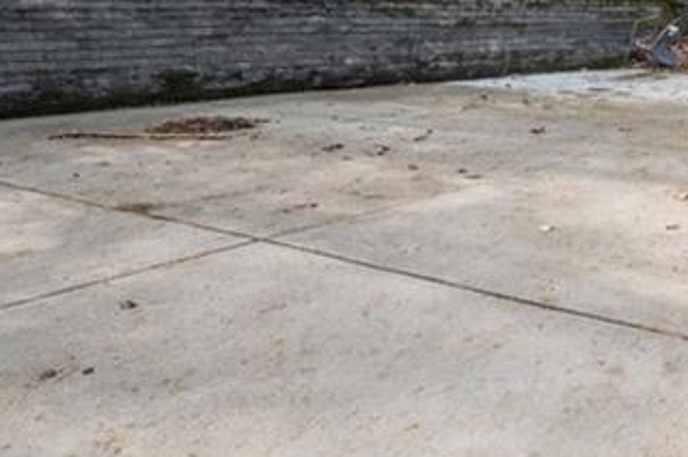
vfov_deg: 28.2
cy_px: 12
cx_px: 701
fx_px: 859
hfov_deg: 38.3
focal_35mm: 45
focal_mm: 14
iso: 400
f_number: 8
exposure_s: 1/25
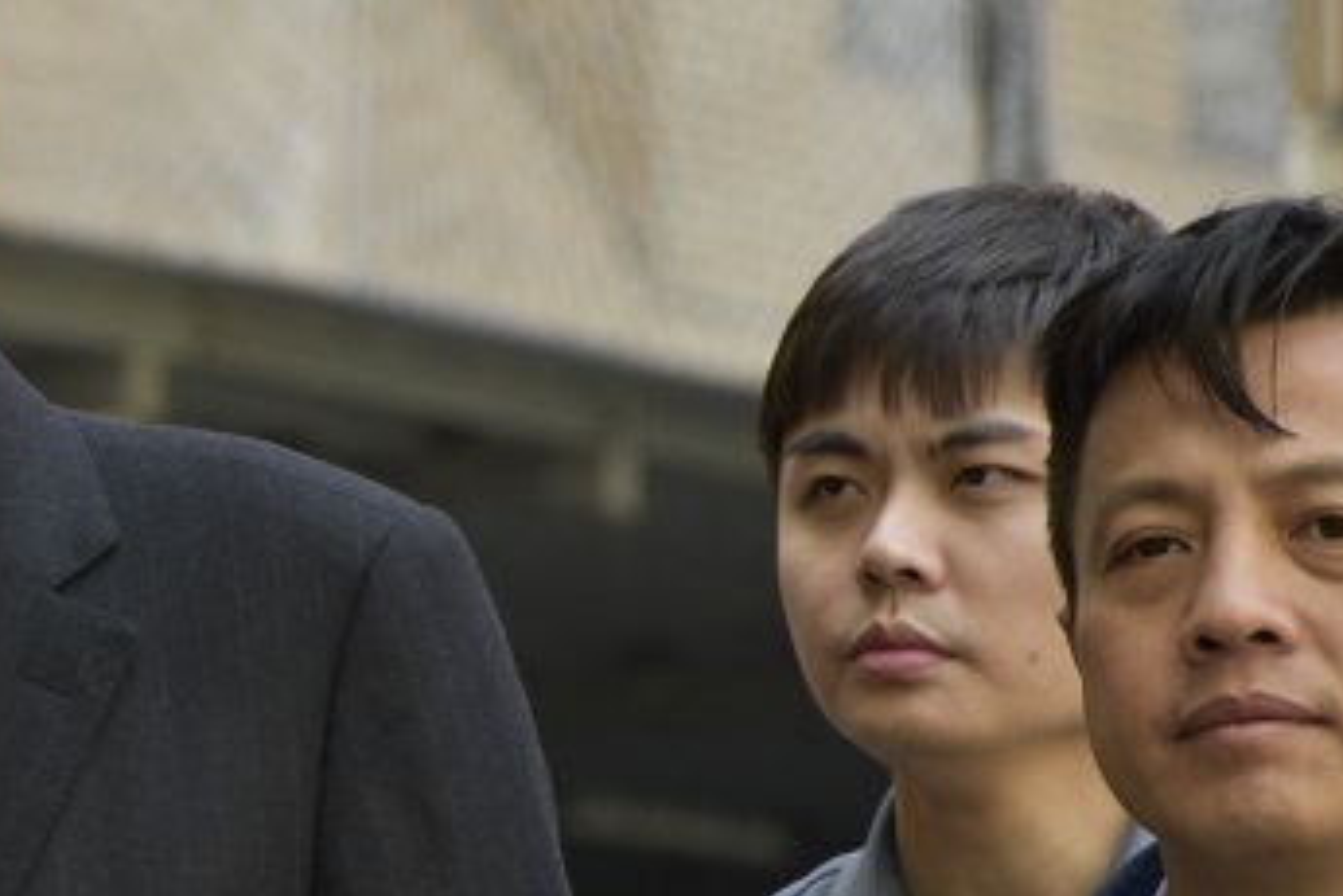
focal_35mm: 518
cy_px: 635
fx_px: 19323
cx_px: -199
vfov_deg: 2.7
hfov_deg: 4.0
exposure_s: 1/250
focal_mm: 140
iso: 400
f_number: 5.6
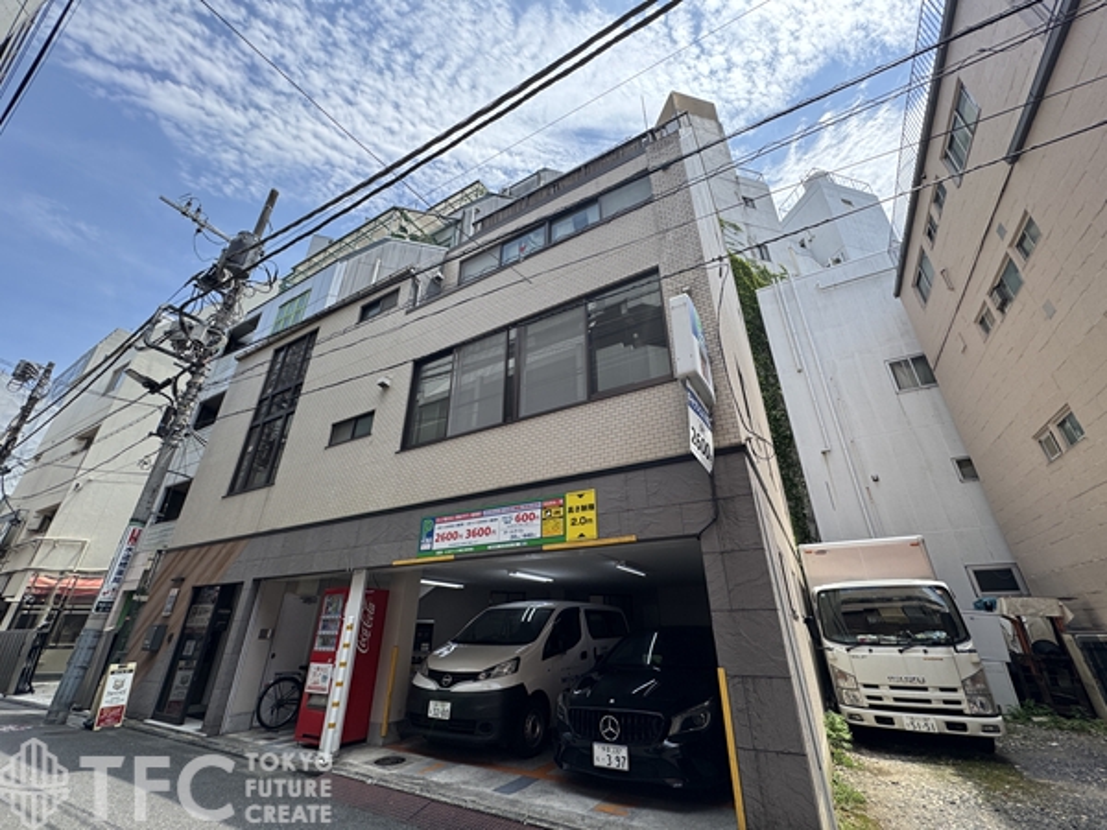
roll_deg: -0.4
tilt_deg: +25.4
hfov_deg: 102.1
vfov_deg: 85.7
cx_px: 554
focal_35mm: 14
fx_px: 448
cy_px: 415
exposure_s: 1/525
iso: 40
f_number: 2.2
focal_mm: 2.22
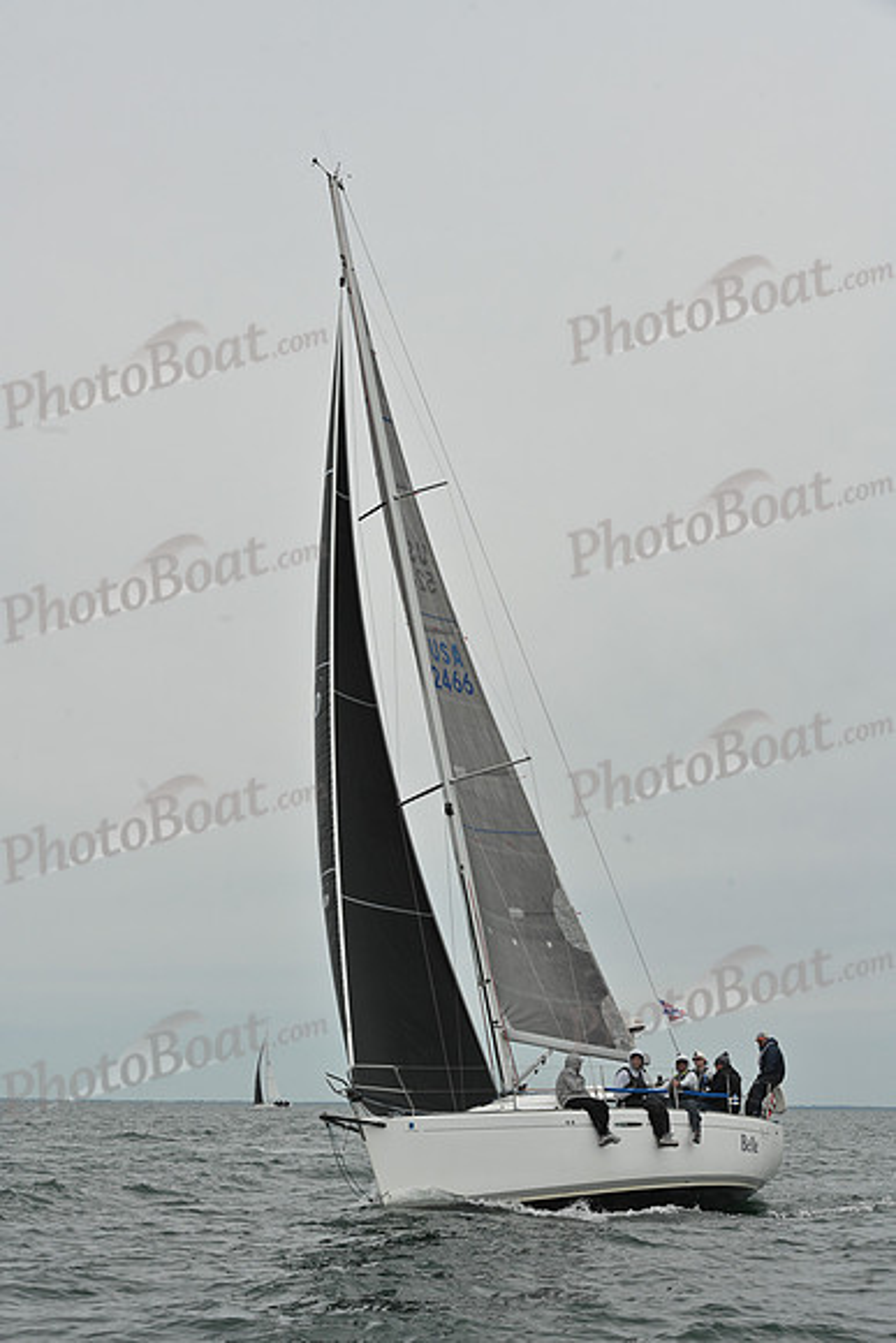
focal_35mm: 70
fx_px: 2612
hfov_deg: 19.5
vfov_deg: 28.8
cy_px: 672
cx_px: 448
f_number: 11
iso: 320
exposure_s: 1/1250
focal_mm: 70
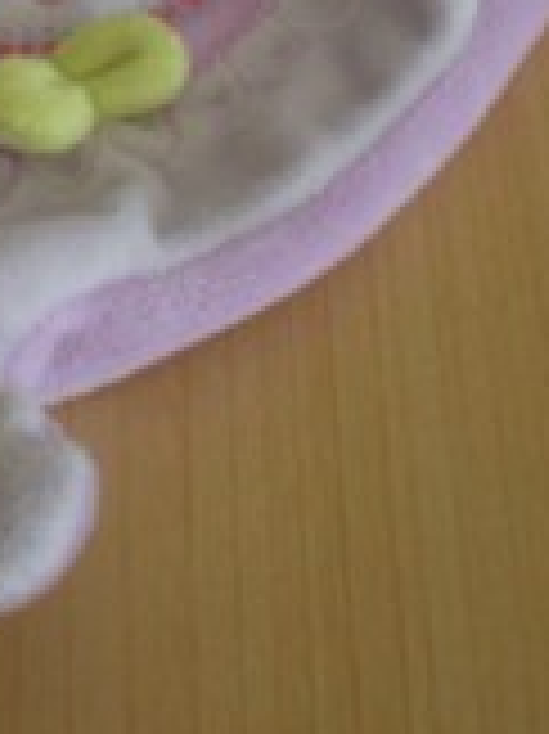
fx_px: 2562
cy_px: -207
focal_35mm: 121
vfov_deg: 15.5
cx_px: -54
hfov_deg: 12.0
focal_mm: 6.3
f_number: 3.1
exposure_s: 1/44.6
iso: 200
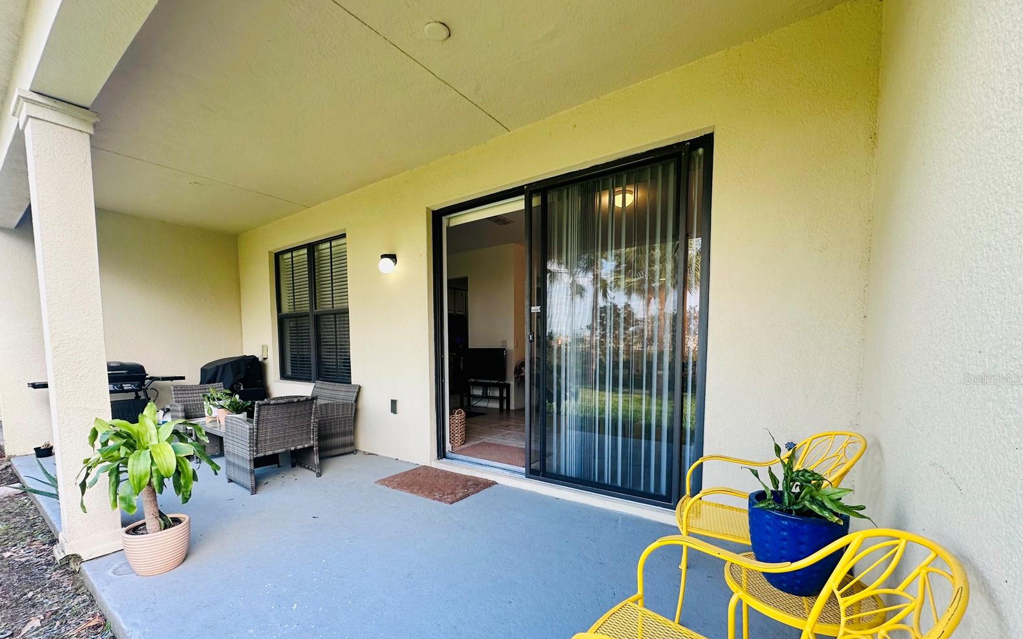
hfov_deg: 101.5
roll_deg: +0.0
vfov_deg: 74.1
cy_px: 379
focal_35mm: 15
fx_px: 418
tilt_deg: -5.1
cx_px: 508
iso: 50
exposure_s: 1/99
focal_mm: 2.22
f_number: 2.2
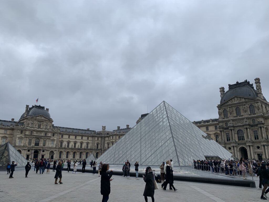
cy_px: 101
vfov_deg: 53.1
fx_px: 202
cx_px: 134
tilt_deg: +16.8
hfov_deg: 67.3
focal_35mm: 26
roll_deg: -0.1
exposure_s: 1/1536
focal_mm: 4.25
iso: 25
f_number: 1.8
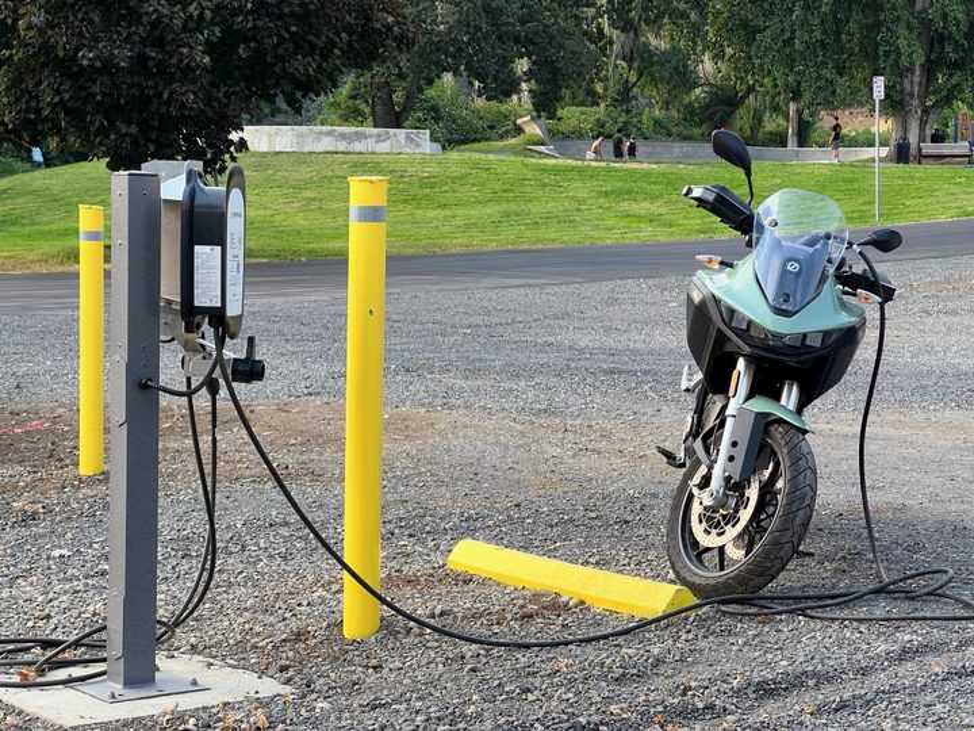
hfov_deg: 25.3
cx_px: 487
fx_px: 2167
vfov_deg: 19.1
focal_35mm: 77
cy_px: 366
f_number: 2.8
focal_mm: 9
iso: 32
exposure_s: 1/129
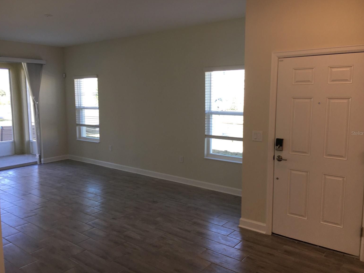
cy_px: 133
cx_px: 185
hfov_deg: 60.0
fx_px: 315
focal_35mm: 30
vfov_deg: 46.8
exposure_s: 1/60
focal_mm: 4.15
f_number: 2.2
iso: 32
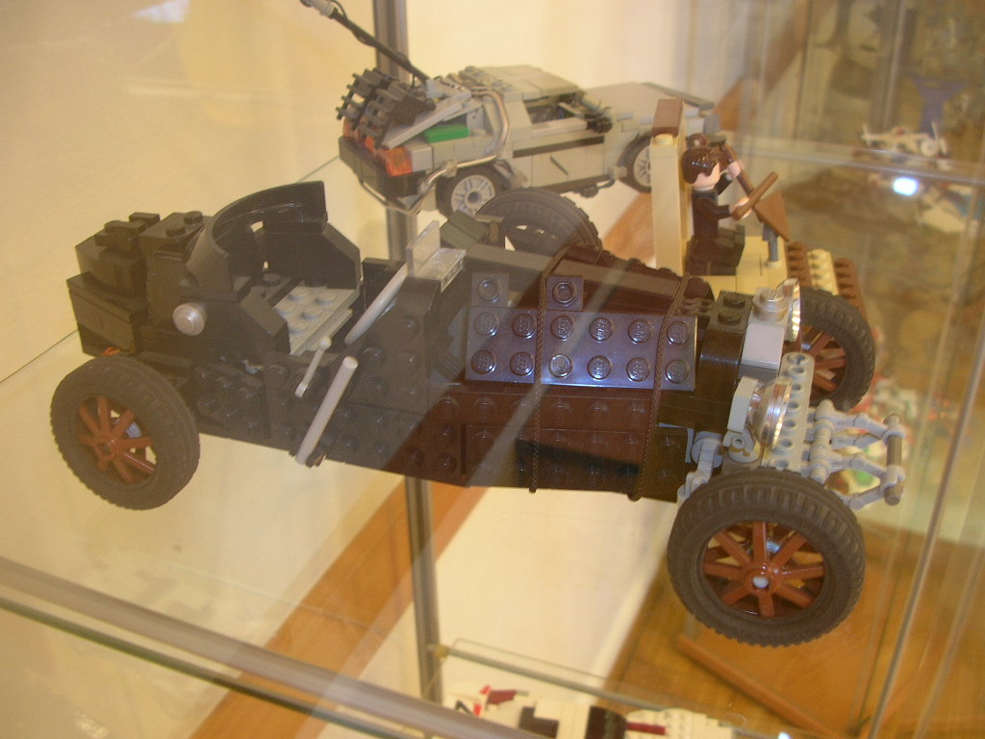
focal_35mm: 35
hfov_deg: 52.6
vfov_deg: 40.7
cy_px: 370
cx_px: 492
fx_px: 996
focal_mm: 5.8
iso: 54
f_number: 2.8
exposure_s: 1/5.9
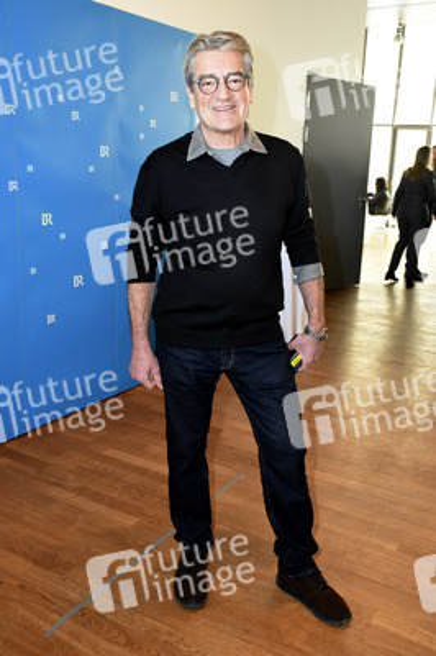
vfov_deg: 55.1
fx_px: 628
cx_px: 218
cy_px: 328
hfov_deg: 38.3
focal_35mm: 34
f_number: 4.5
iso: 1400
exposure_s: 1/160
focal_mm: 23
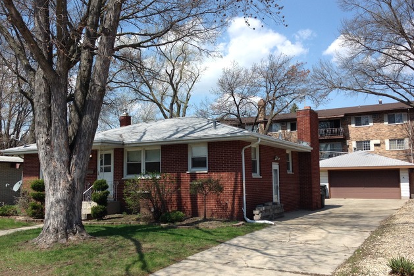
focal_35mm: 37
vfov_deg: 35.9
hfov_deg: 51.9
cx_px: 205
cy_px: 140
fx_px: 425
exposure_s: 1/1681
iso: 50
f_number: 2.4
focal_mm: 4.28
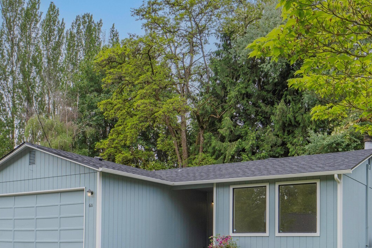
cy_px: 192
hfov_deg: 45.4
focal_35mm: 43
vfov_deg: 30.5
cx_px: 180
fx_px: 444
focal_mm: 18
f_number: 9
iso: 200
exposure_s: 1/125
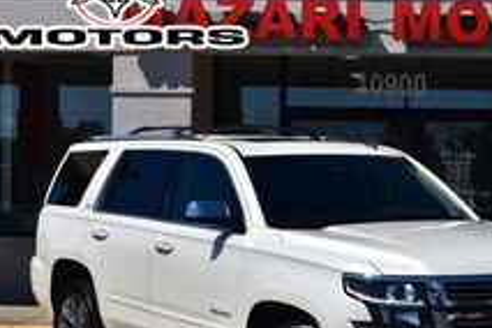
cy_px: 213
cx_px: 402
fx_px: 1230
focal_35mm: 90
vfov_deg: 15.2
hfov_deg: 22.3
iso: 200
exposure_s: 1/640
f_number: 11
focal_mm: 32
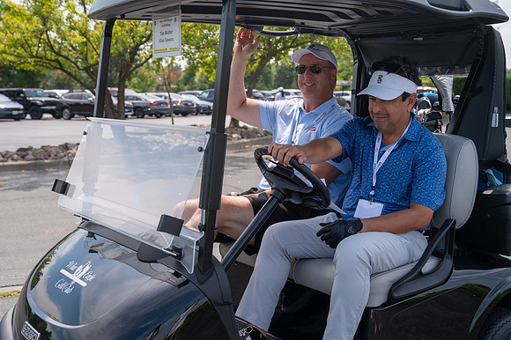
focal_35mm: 44
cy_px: 170
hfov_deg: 44.5
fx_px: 624
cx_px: 256
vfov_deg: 30.5
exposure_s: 1/1250
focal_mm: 44
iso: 250
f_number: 5
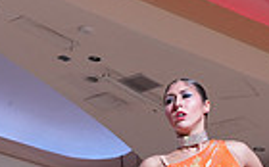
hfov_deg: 16.2
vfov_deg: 9.9
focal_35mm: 127
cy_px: 272
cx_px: 8
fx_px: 930
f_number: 5.6
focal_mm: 30
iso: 1000
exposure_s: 1/200
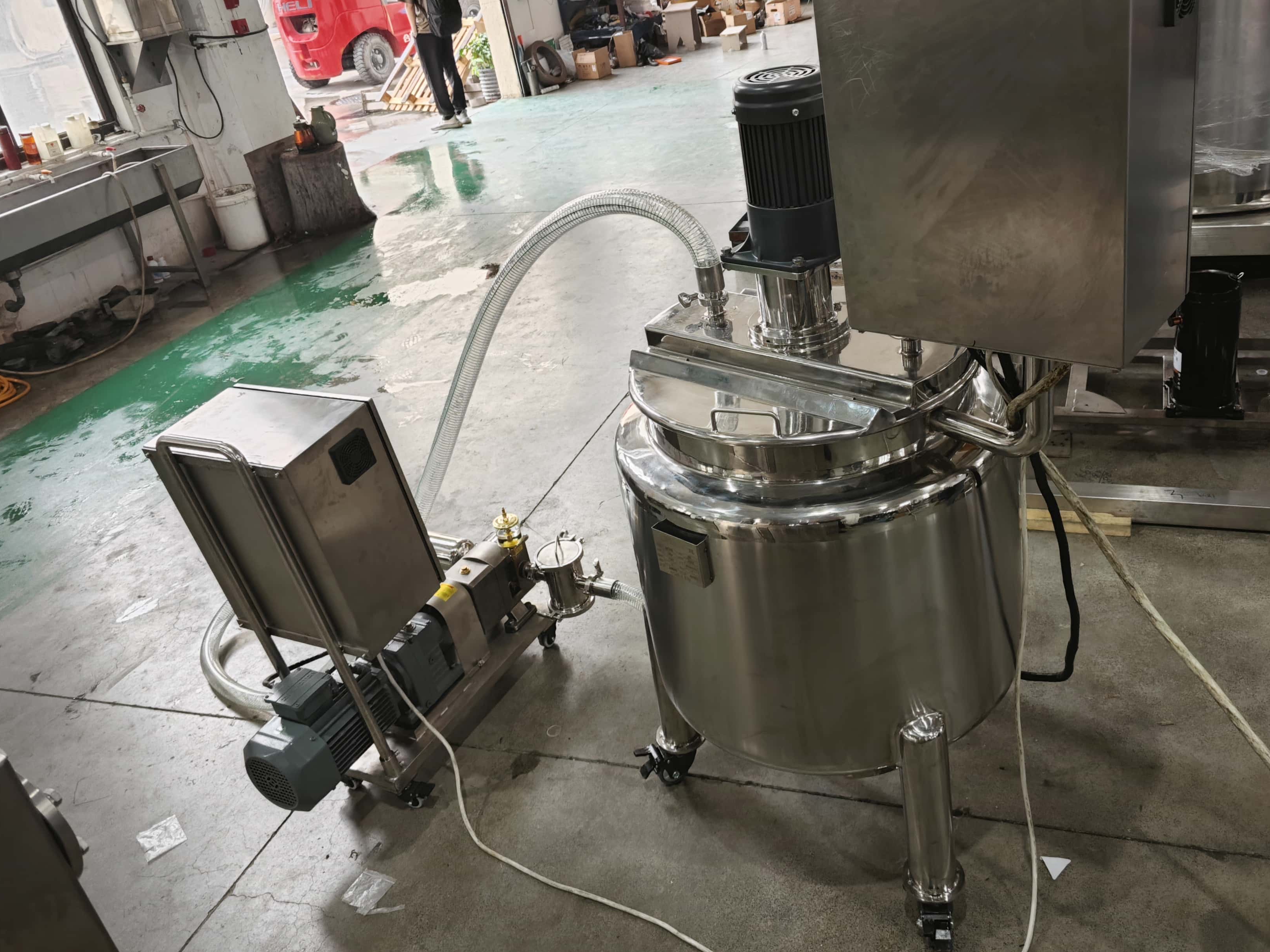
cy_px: 406
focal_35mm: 29
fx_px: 1064
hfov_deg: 61.3
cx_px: 742
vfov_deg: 48.1
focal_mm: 5.43
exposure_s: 1/50
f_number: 1.8
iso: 500
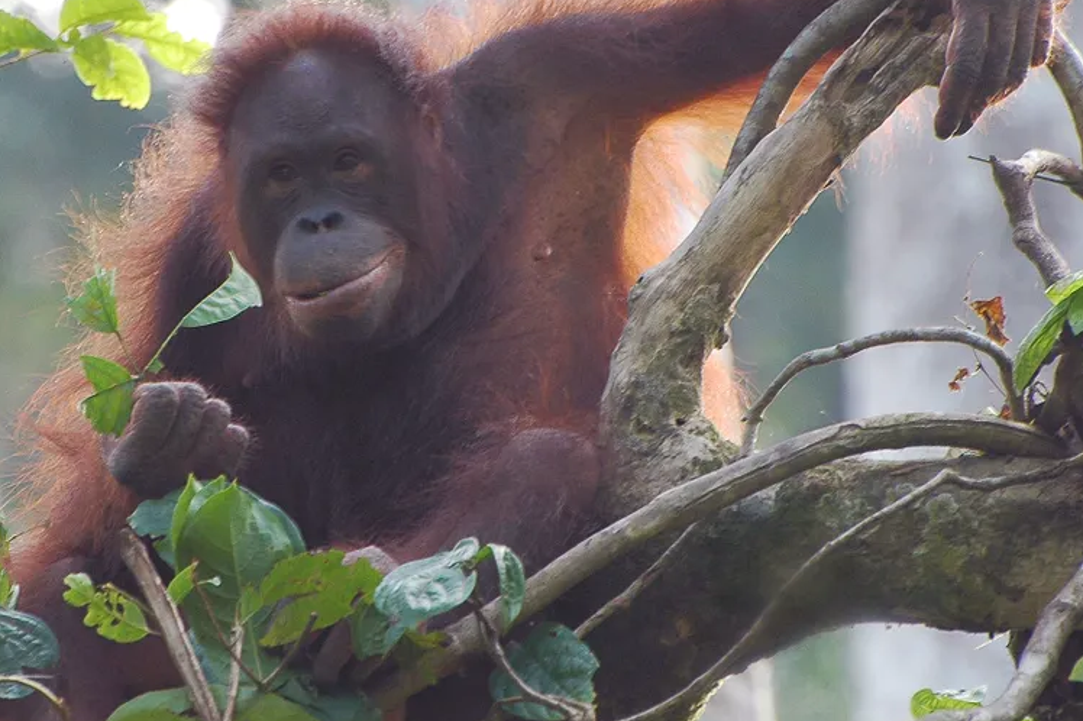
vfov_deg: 1.6
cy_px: 306
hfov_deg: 2.4
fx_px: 26039
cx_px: 392
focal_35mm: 866
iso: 200
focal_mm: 300
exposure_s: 1/25
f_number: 5.6
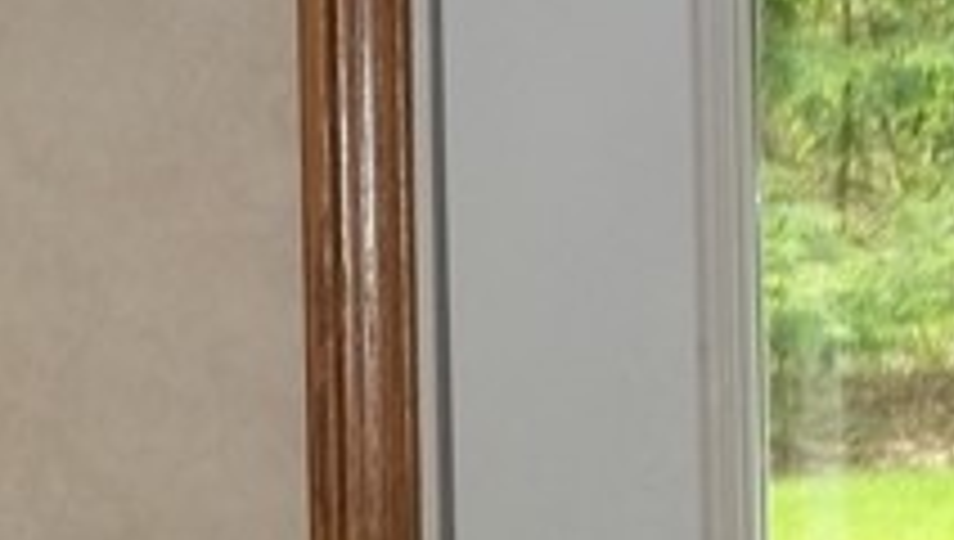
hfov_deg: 12.7
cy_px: 562
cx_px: 32
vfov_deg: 7.2
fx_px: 4256
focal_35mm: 168
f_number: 2.9
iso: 80
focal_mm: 5.7
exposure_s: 1/30
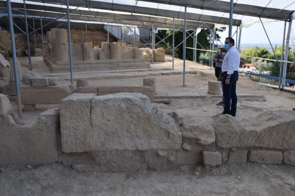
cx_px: 148
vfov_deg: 40.0
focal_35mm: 33
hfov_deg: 57.2
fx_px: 270
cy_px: 98
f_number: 8
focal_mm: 22
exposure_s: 1/250
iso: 280
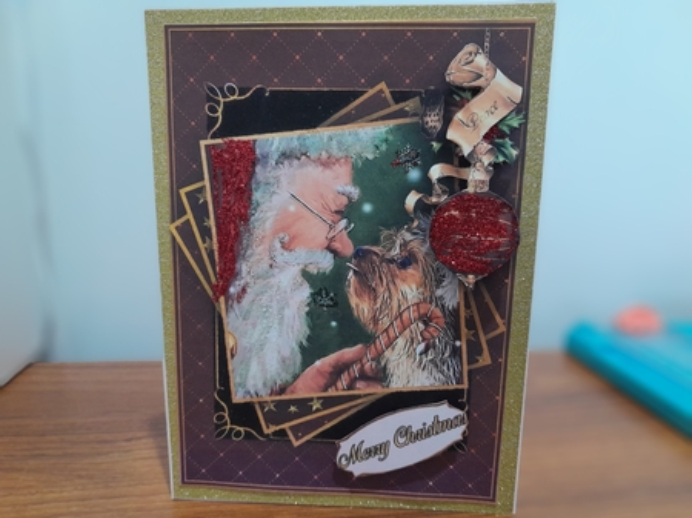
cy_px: 259
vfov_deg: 51.3
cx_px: 346
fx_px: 539
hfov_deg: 65.4
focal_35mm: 27
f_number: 1.8
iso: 400
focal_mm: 4
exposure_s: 1/50
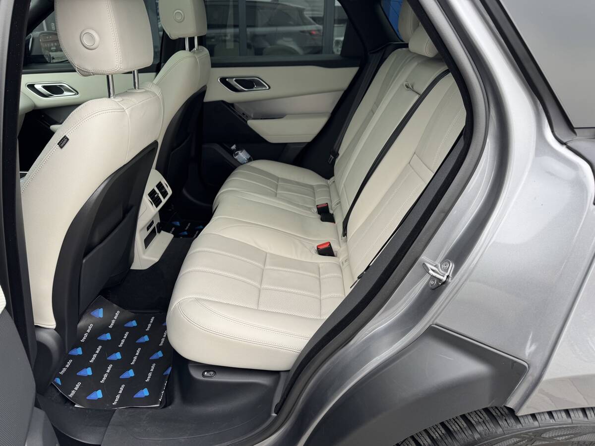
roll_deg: -1.6
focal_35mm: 24
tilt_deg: -25.8
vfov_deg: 56.8
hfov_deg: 71.6
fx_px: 413
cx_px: 298
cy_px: 223
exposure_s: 1/121
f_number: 1.78
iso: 64
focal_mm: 6.76
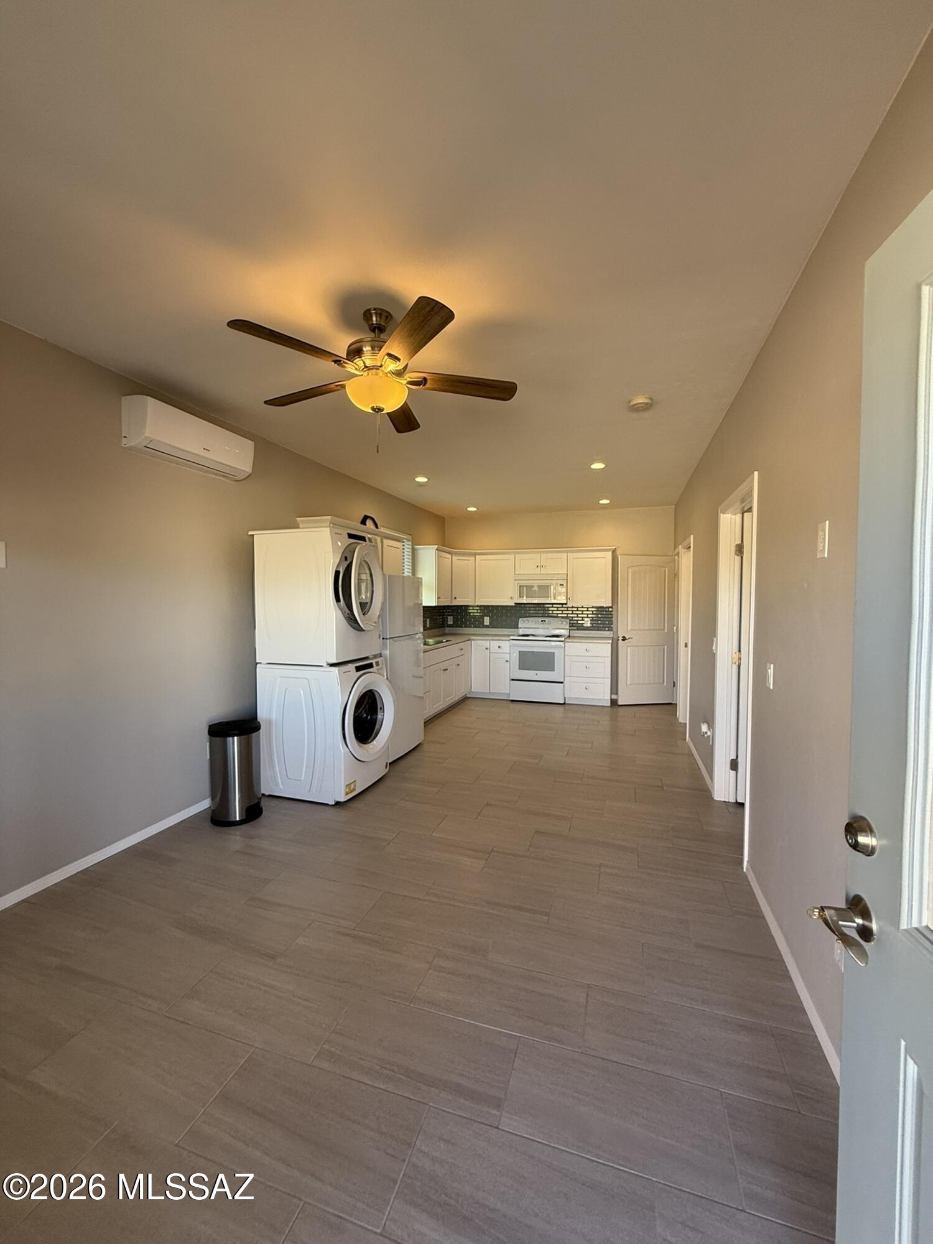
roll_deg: -1.4
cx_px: 466
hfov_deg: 85.7
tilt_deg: -2.1
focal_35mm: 14
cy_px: 622
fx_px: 503
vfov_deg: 102.1
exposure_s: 1/99
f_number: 2.2
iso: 100
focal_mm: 2.22
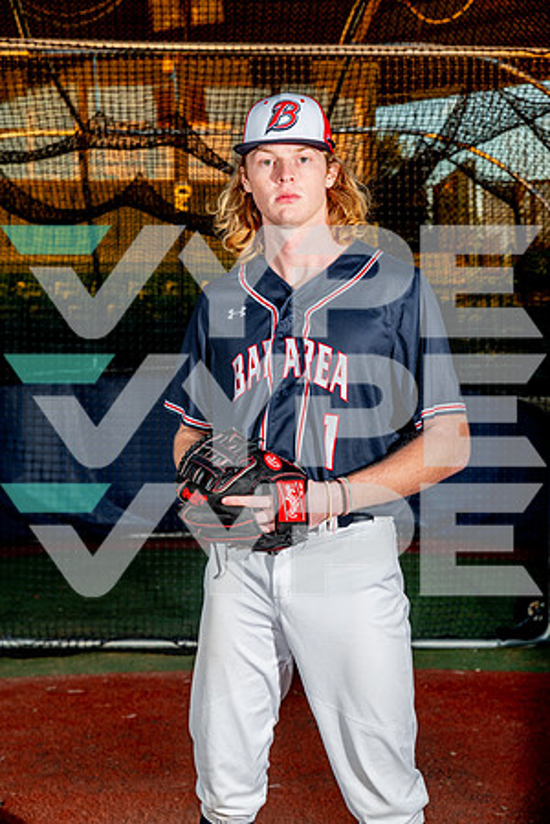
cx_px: 275
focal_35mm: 70
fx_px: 1604
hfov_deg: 19.5
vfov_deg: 28.8
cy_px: 412
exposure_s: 1/250
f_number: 6.3
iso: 125
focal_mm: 70
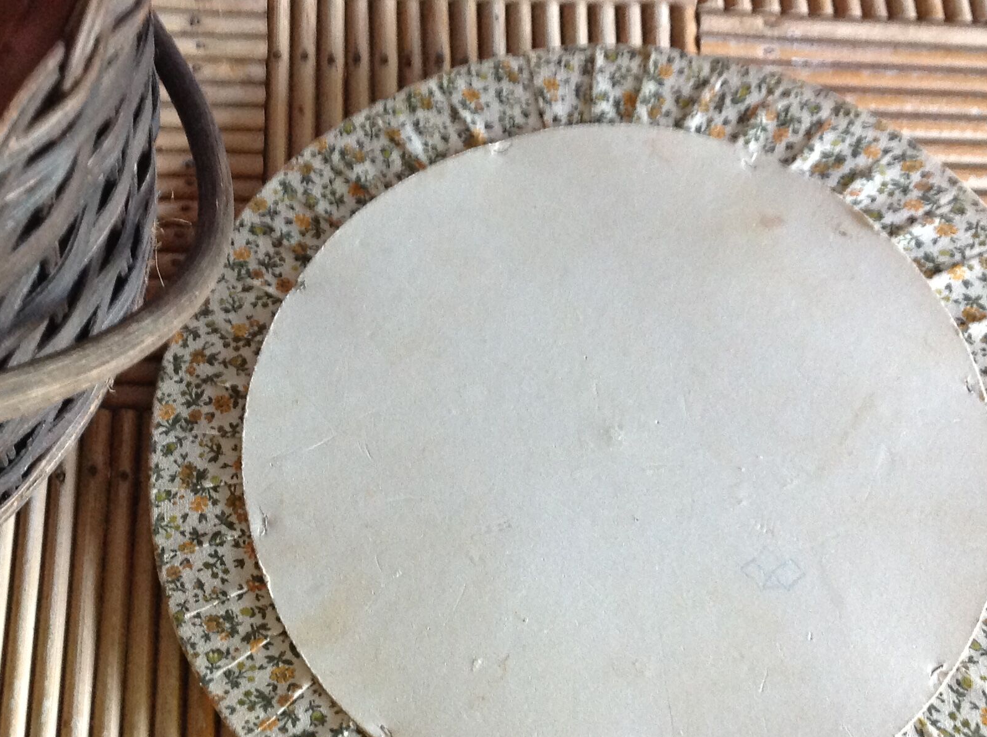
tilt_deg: -68.4
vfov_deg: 25.6
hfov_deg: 33.5
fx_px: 1623
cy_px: 361
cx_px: 315
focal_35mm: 57
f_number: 2.4
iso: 320
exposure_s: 1/15
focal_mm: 4.28
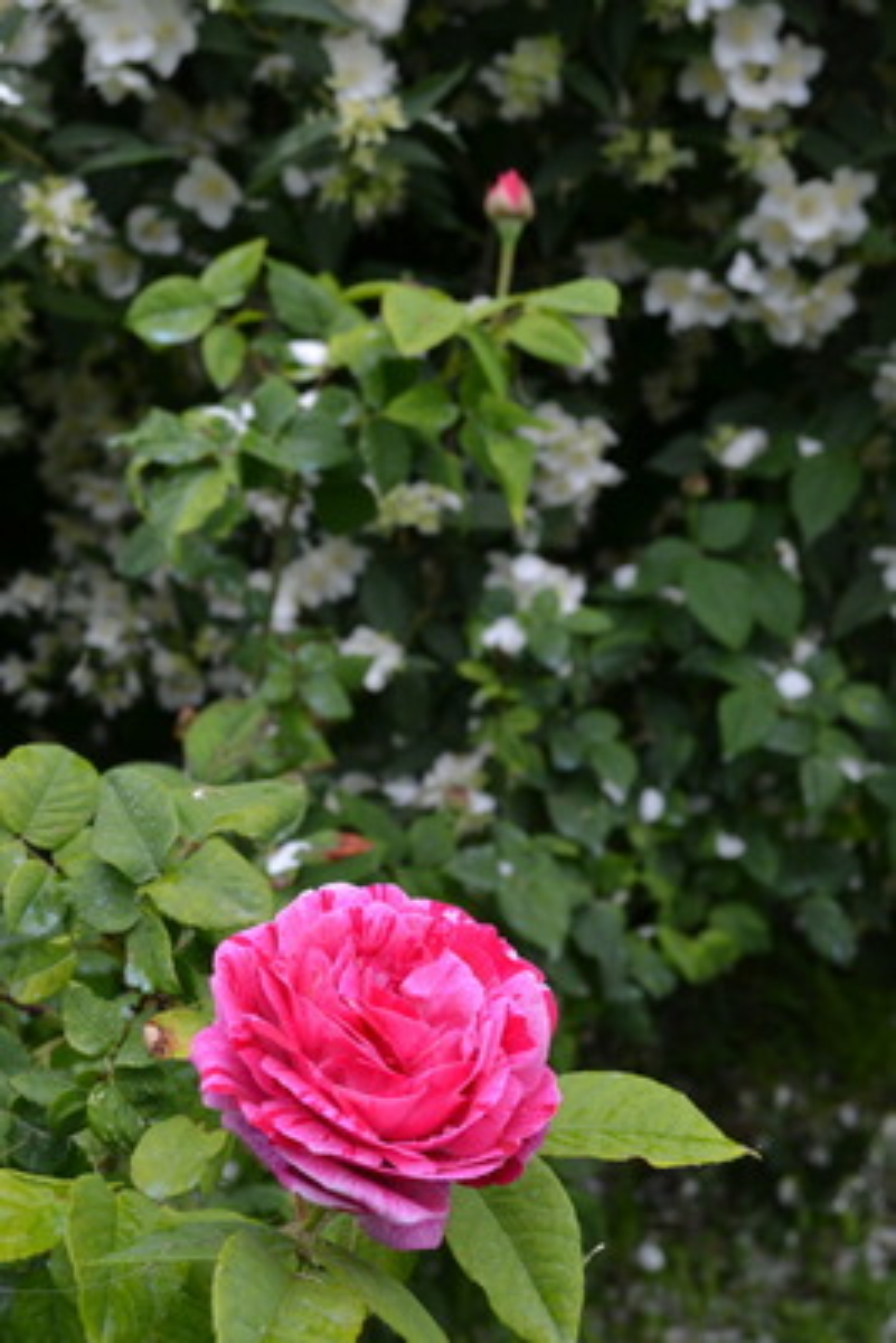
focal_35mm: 52
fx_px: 1958
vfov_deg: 37.8
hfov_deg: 25.8
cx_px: 448
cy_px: 672
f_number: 8
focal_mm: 35
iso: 400
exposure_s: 1/80
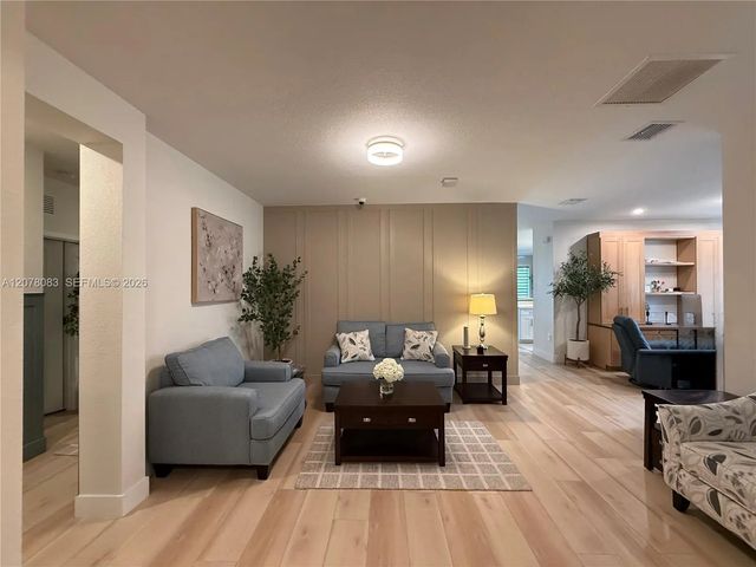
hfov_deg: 102.1
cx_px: 378
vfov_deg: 85.7
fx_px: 306
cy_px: 284
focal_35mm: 14
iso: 400
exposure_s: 1/60
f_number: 2.2
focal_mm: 2.22
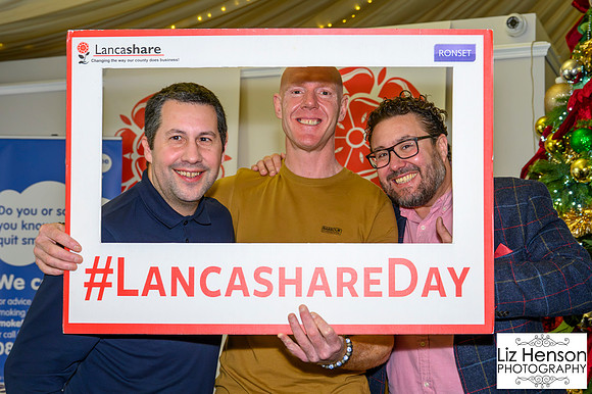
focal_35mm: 49
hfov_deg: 40.1
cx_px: 319
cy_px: 198
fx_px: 810
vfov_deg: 27.3
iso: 3200
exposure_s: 1/100
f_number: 5
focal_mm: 40
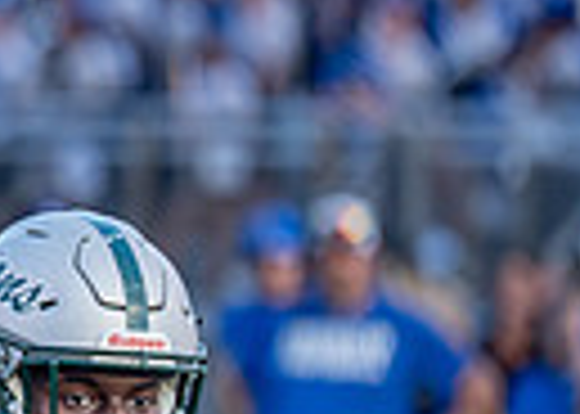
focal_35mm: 1295
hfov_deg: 1.6
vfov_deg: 1.1
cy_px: 300
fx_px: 21321
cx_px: -1161
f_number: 2.8
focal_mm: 200
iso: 500
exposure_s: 1/1250
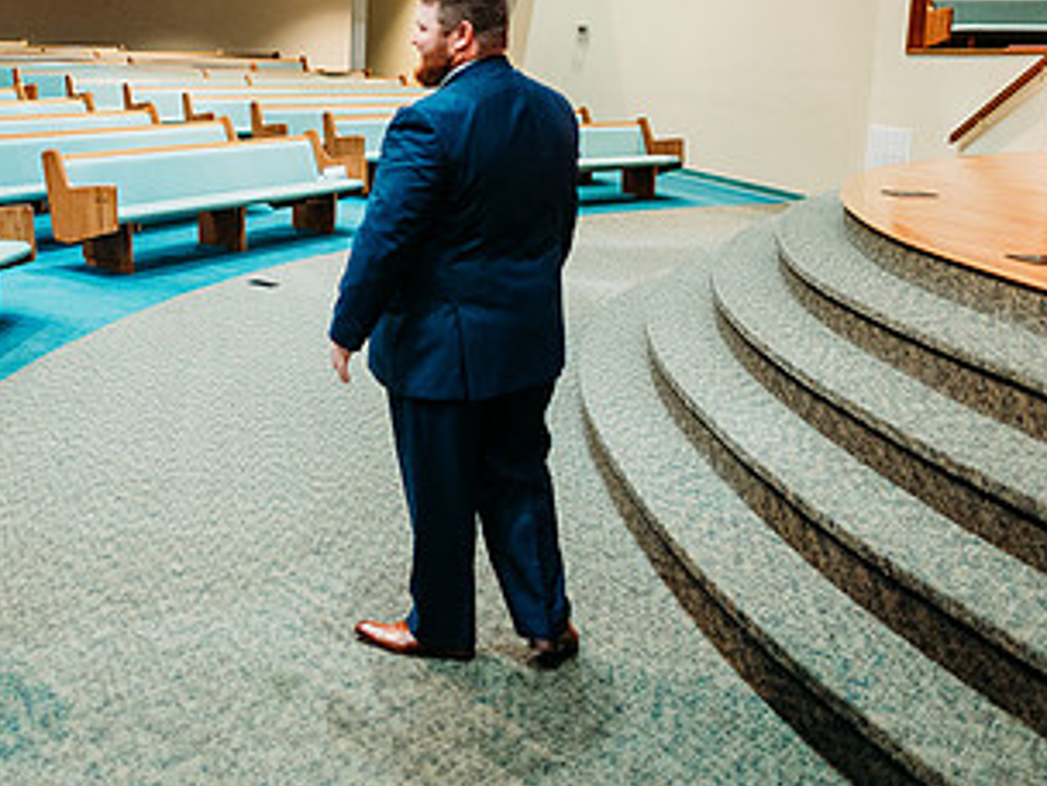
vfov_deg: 32.7
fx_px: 1331
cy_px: 295
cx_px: 189
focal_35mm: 44
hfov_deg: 40.9
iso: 2500
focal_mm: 24
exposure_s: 1/100
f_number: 1.8
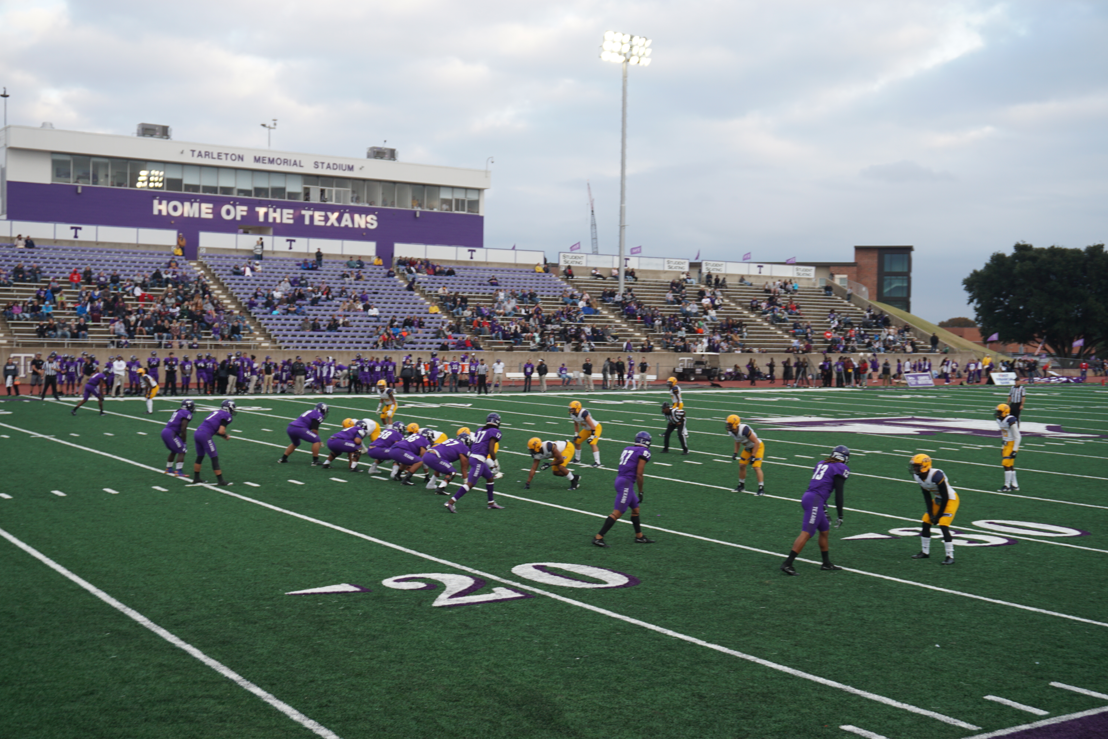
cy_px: 370
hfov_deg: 46.4
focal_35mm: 42
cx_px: 554
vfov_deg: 31.9
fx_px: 1293
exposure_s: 1/60
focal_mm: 28
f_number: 5.6
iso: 100
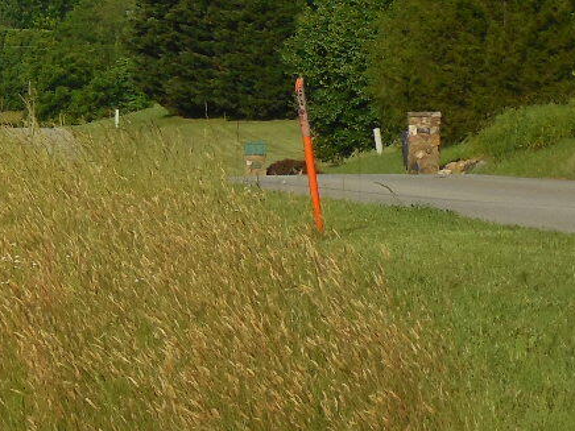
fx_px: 4203
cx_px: -286
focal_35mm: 253
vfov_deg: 5.9
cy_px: 169
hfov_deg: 7.7
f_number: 4.4
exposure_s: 1/1000
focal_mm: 12.5
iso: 125
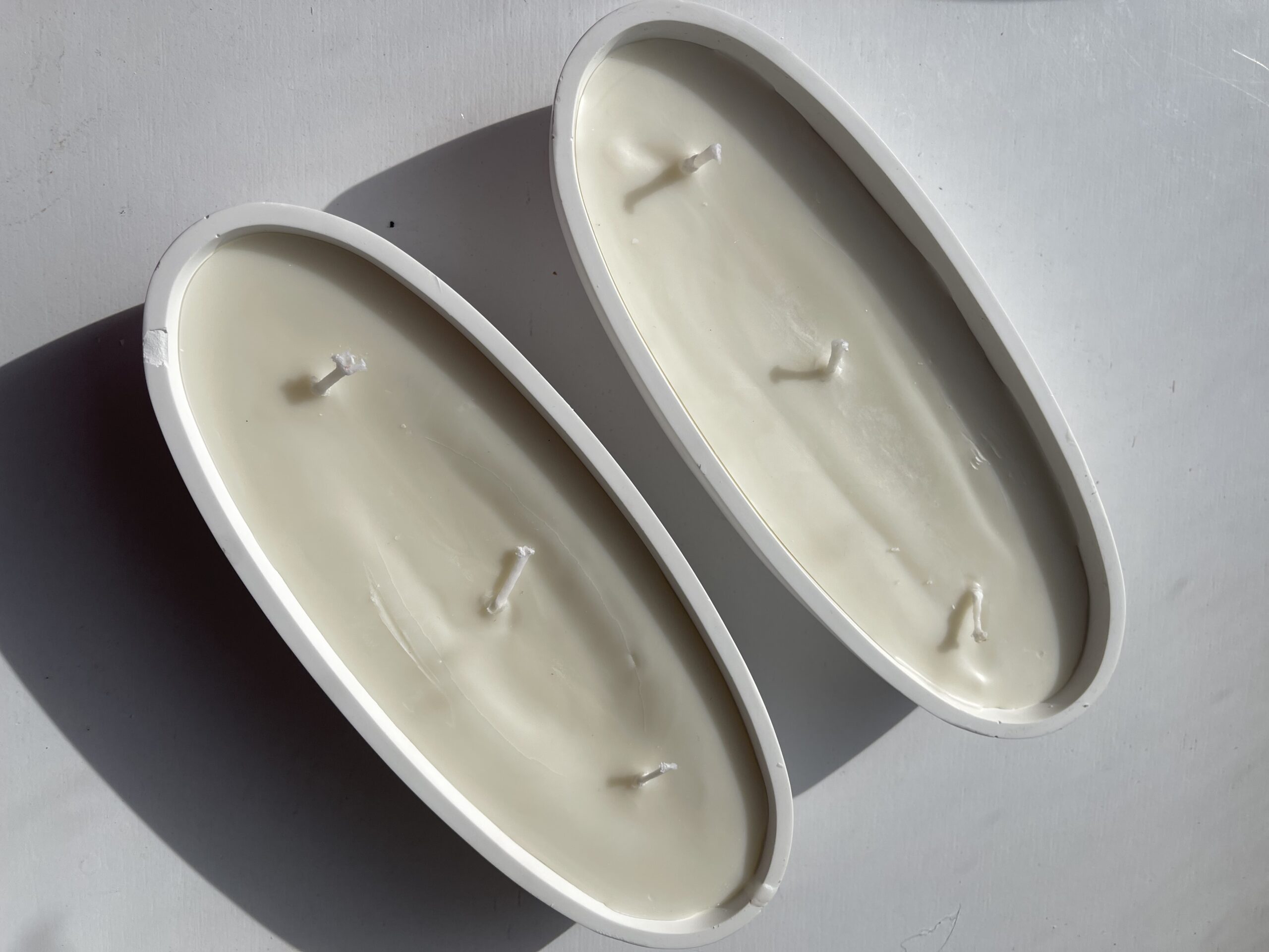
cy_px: 476
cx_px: 634
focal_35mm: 25
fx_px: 916
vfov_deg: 54.9
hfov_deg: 69.4
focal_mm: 5.1
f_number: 1.6
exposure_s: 1/6579
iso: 32
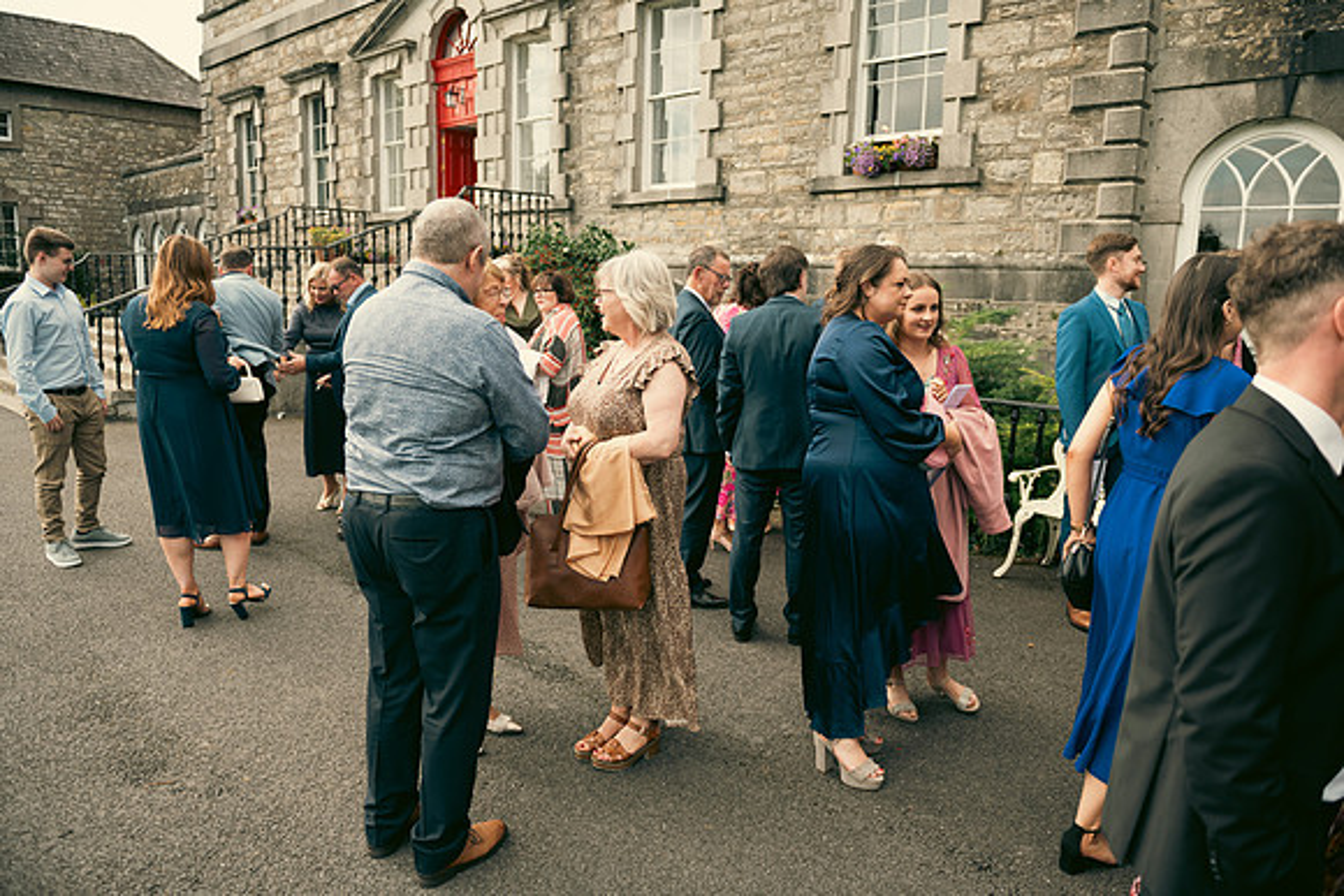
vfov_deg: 53.2
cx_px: 672
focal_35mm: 24
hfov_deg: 73.7
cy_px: 448
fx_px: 896
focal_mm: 24
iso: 100
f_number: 3.5
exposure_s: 1/500
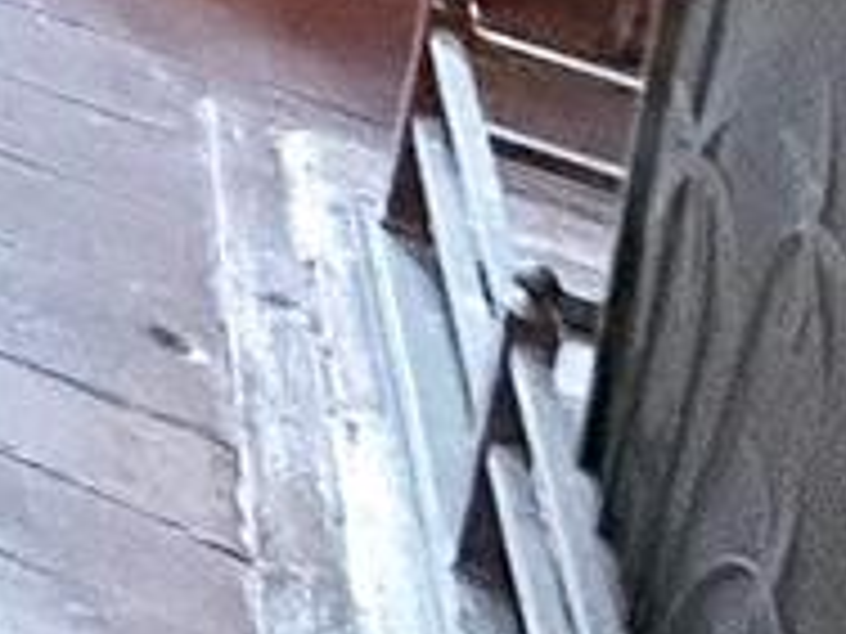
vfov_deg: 10.3
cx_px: -1958
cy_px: -1232
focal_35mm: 107
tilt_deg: -9.3
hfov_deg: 10.2
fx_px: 2615
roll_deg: -1.5
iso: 800
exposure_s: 1/60
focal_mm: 2.22
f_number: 2.2
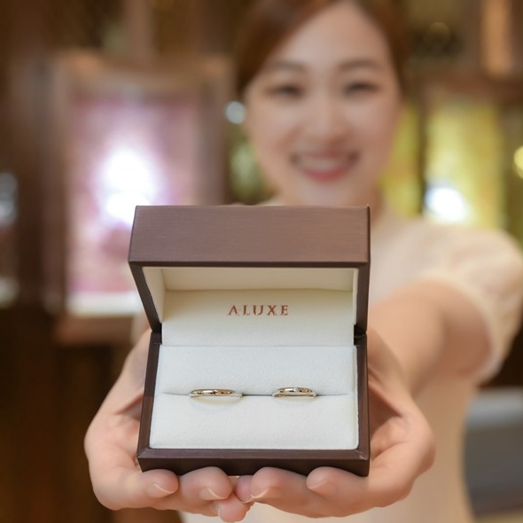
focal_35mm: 57
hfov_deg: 30.0
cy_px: 264
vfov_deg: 30.0
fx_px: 974
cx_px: 302
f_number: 4
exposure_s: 1/125
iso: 640
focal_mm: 44
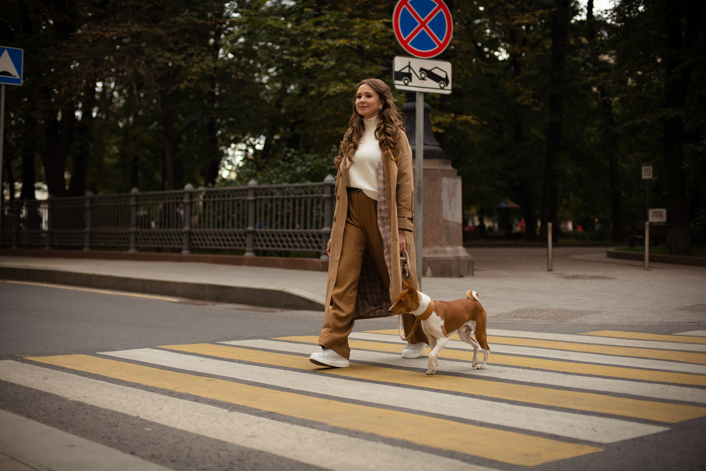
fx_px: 980
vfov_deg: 27.0
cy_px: 236
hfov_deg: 39.6
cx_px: 353
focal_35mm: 50
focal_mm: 50
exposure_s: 1/640
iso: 100
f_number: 2.5
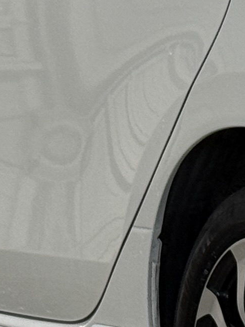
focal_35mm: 297
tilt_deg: +0.2
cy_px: -12
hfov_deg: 5.0
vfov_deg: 6.6
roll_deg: +0.1
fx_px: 2803
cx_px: 418
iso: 80
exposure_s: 1/60
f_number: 1.78
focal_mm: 6.76
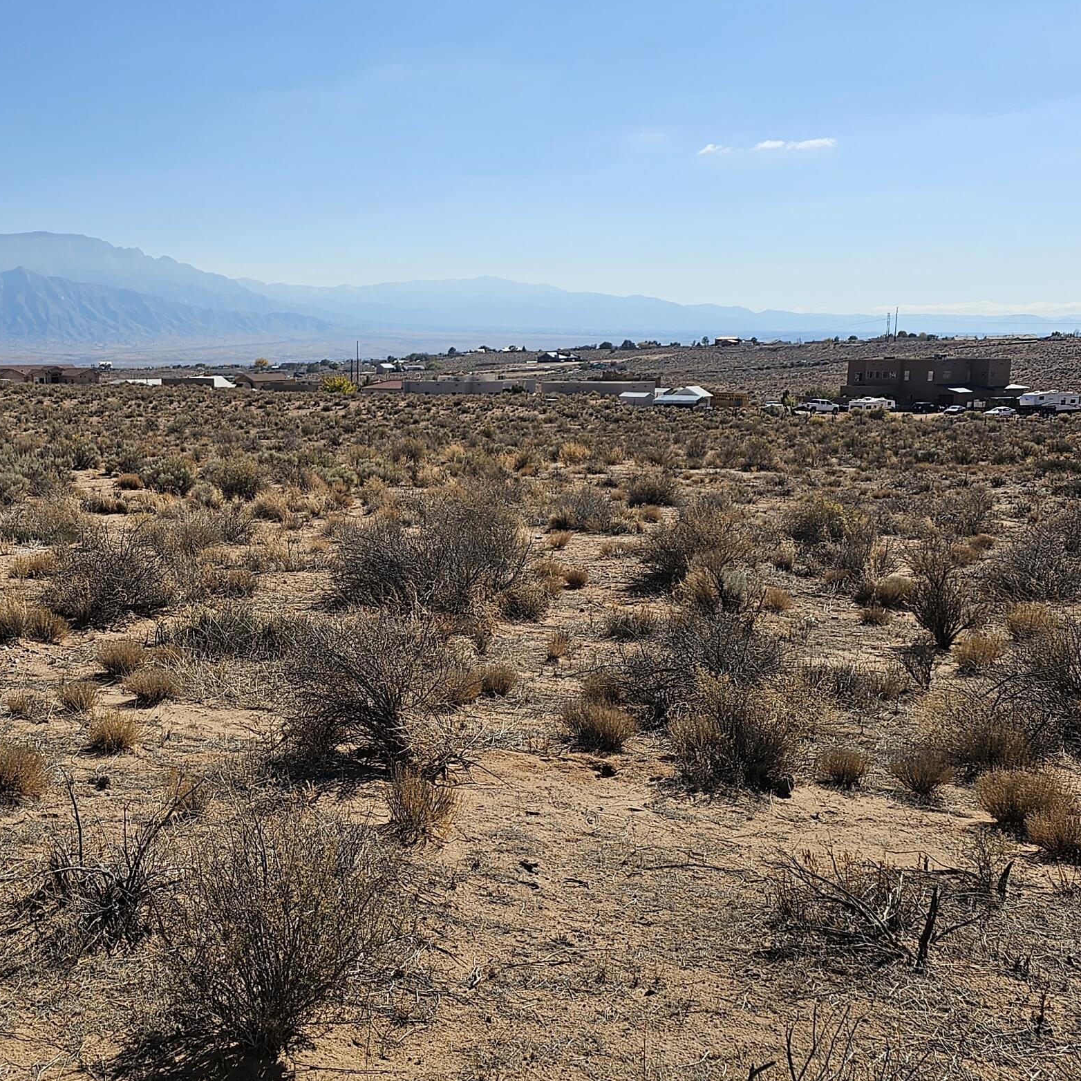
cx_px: 254
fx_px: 1378
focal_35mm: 39
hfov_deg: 41.4
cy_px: 604
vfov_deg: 42.8
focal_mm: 6.3
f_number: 1.7
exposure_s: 1/1681
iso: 12
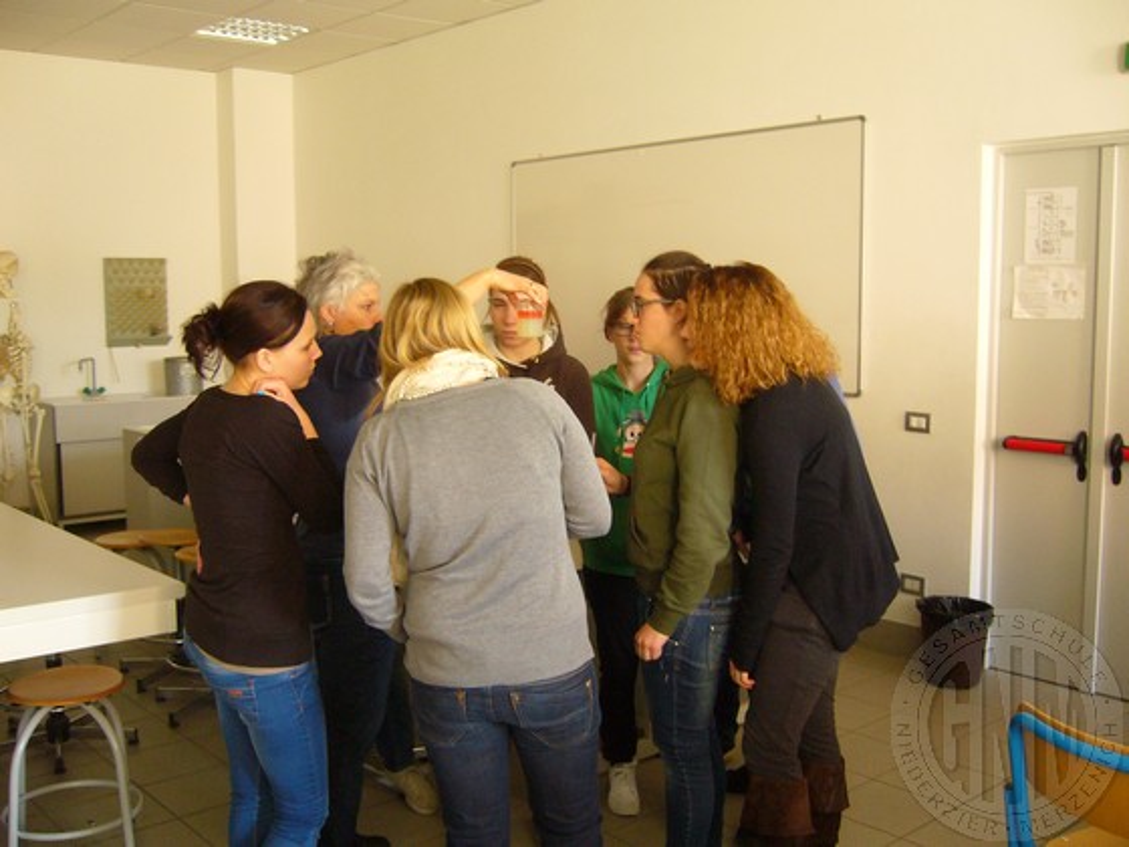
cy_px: 424
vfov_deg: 40.7
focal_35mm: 35
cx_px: 564
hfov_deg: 52.6
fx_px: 1142
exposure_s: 1/13
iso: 125
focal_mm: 5.8
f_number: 2.8
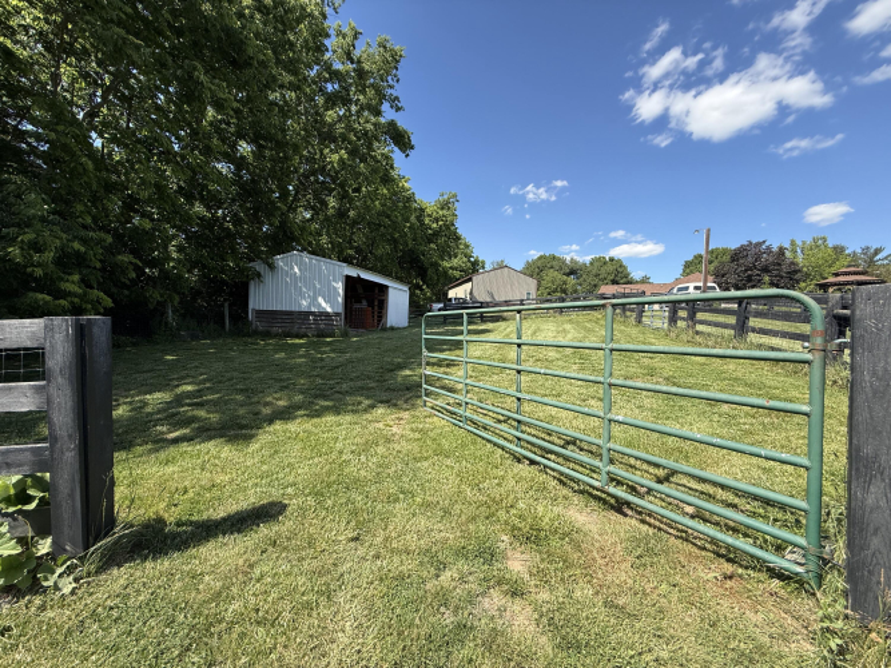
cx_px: 446
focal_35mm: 14
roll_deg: -2.1
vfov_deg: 85.7
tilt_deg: -1.8
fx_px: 360
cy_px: 334
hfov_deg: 102.1
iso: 50
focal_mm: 2.22
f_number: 2.2
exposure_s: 1/1017
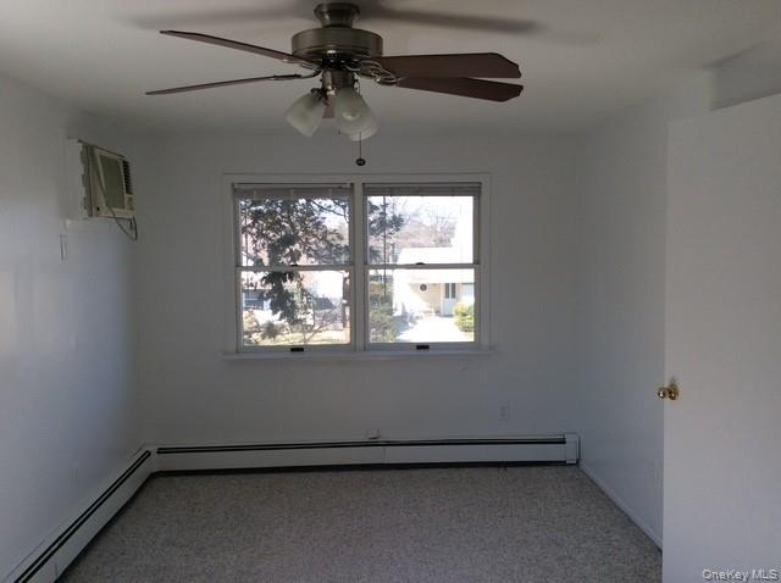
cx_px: 390
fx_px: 721
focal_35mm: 32
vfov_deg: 44.1
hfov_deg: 56.9
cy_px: 292
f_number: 2.4
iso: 32
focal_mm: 3.3
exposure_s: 1/210
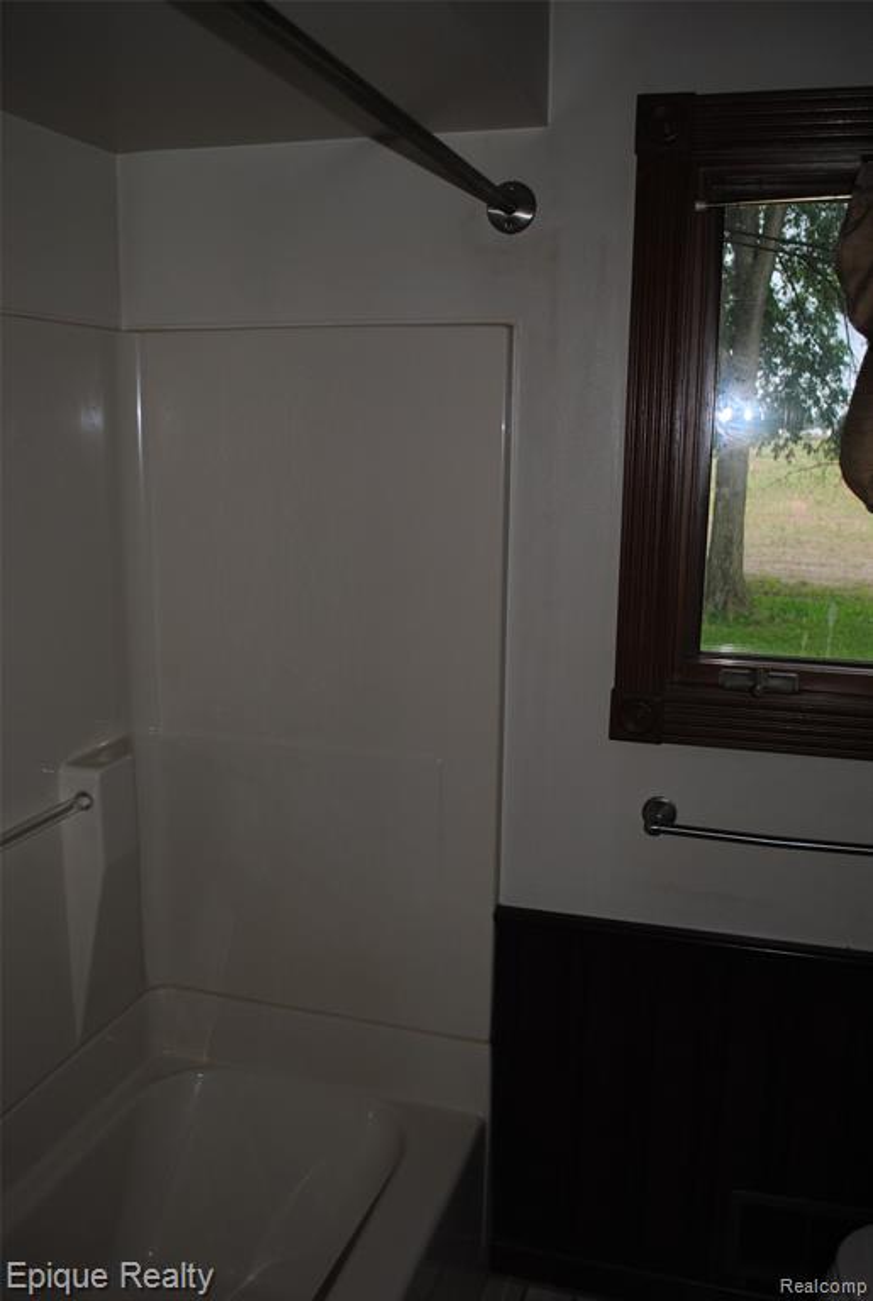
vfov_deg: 61.8
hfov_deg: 43.8
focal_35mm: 30
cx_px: 436
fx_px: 1087
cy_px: 650
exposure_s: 1/60
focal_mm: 20
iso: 200
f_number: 3.8
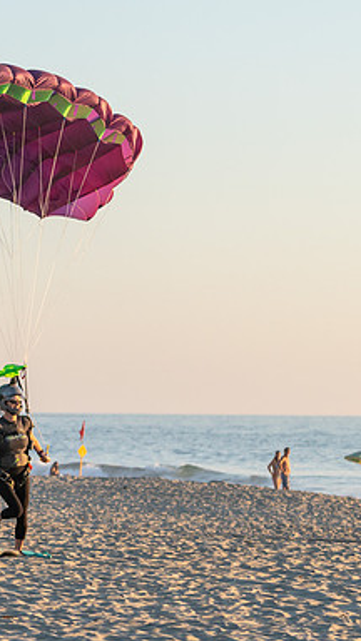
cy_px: 247
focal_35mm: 229
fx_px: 3897
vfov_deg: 9.4
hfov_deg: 5.3
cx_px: 102
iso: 500
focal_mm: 100
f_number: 4
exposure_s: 1/2500
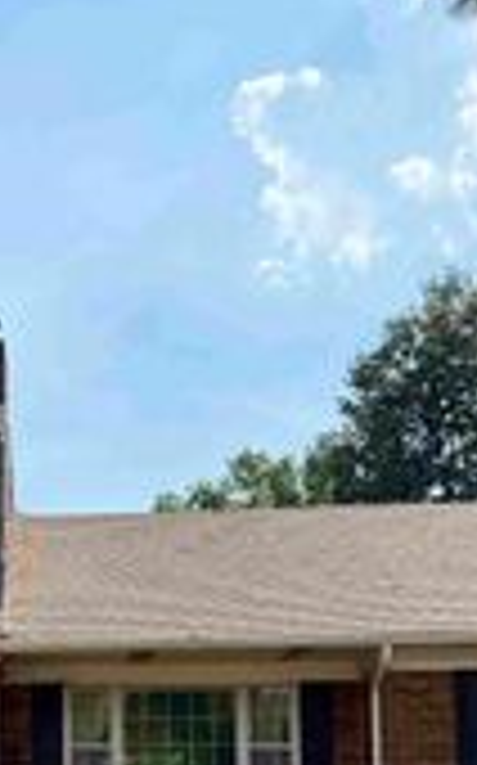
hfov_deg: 16.6
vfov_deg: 26.7
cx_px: -104
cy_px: 673
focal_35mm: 75
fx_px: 1563
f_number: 1.78
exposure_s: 1/4975
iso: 80
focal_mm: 6.76
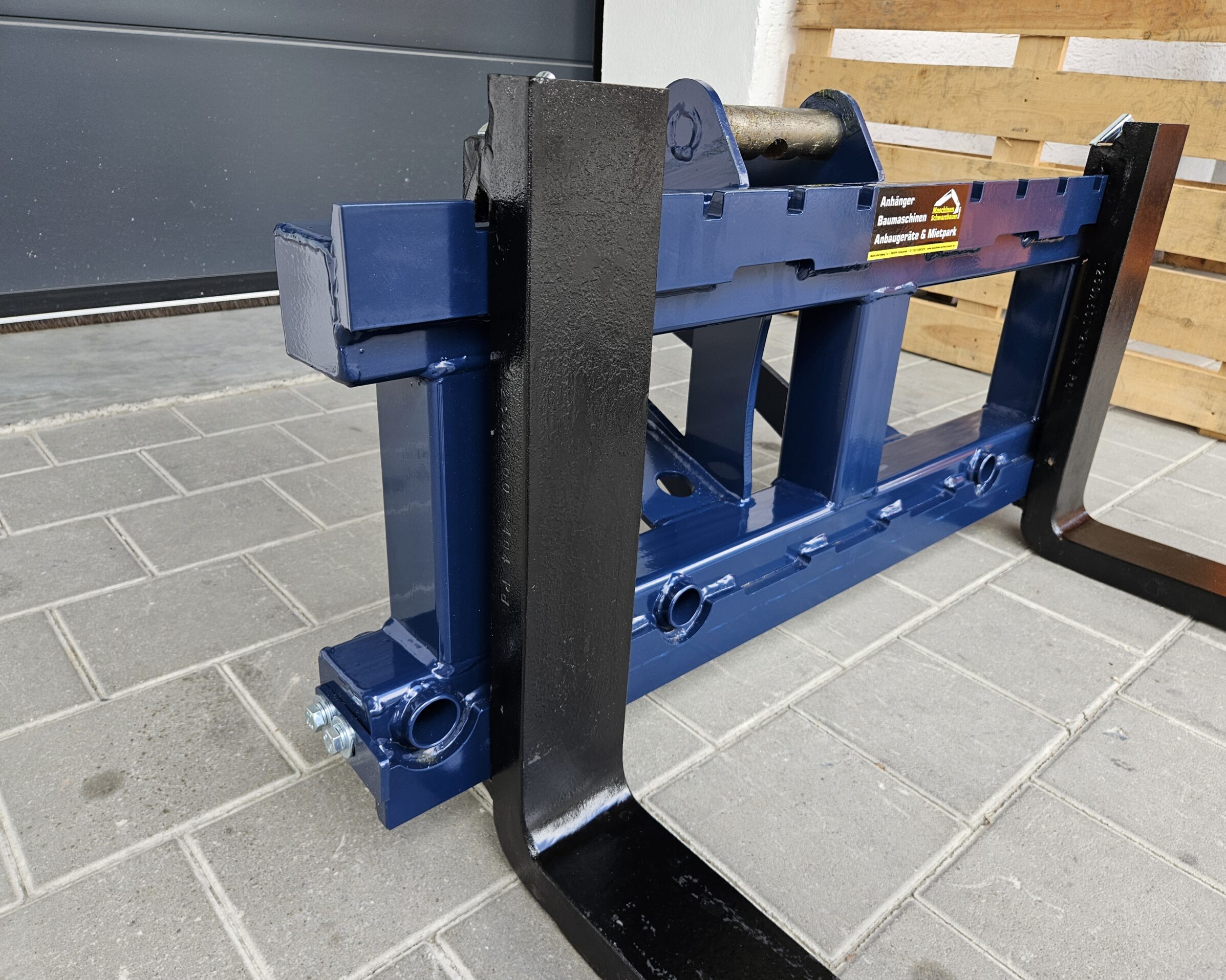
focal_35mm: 24
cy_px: 491
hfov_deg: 70.3
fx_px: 871
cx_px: 639
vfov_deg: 58.8
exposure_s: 1/180
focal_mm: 5.4
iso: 50
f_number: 1.8
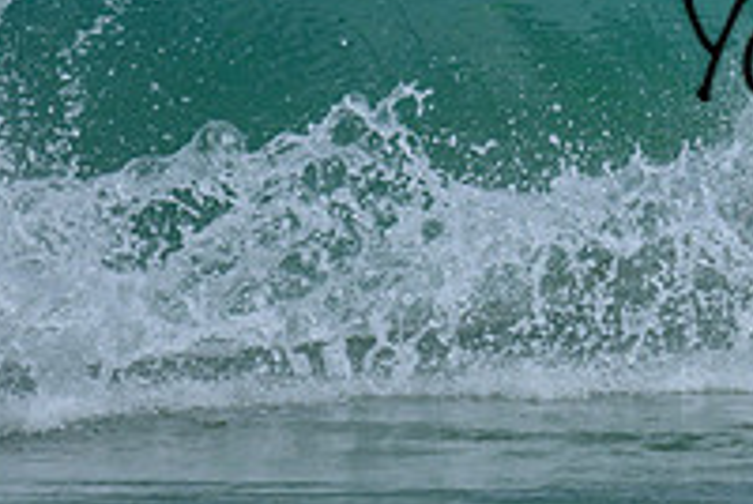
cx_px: 1089
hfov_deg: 0.6
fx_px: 66403
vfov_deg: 0.4
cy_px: 89
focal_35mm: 3170
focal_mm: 800
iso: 320
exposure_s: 1/2500
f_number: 6.3
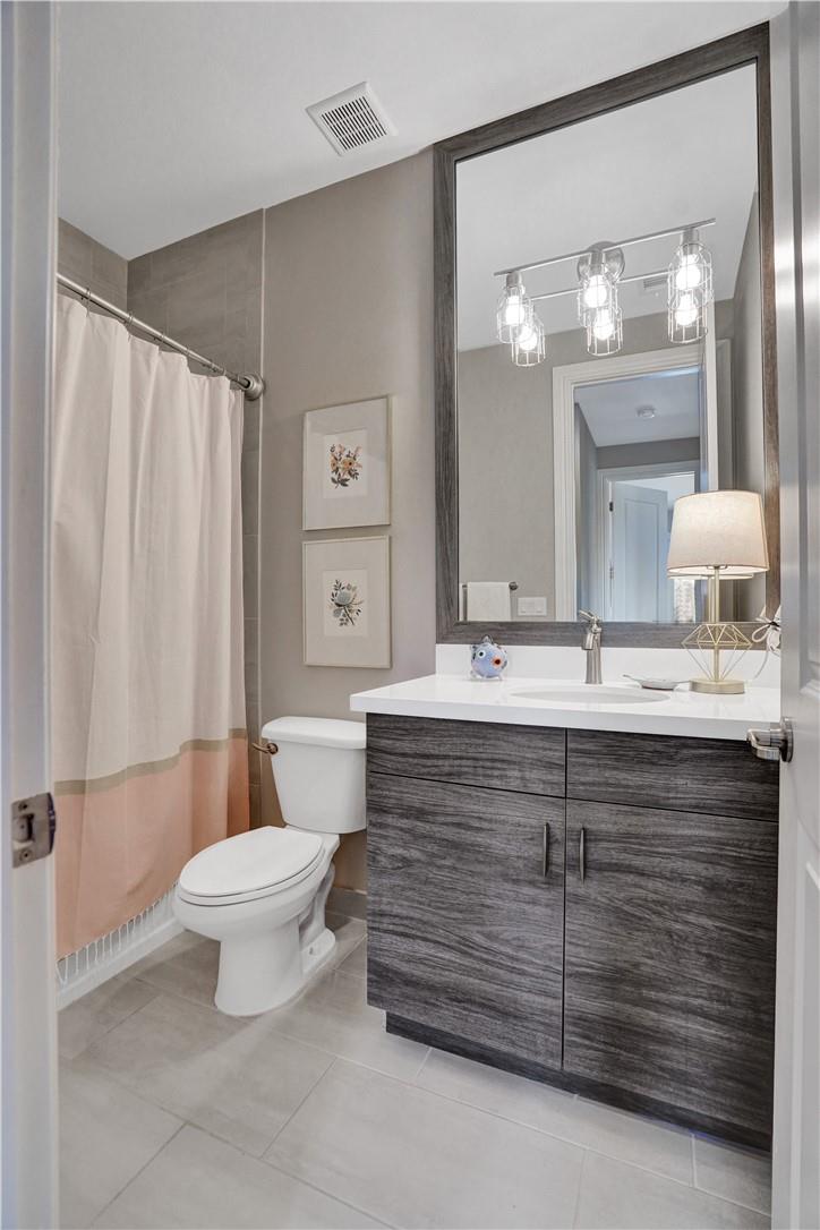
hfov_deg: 73.7
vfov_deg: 96.7
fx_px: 547
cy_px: 615
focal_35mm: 16
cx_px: 410
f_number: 5
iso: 1250
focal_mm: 16
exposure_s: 1/200
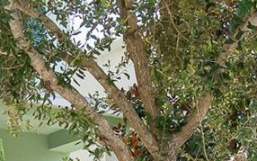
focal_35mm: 98
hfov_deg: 21.1
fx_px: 690
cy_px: 245
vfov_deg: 12.6
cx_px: 101
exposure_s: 1/320
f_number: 9
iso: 400
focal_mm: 11.5
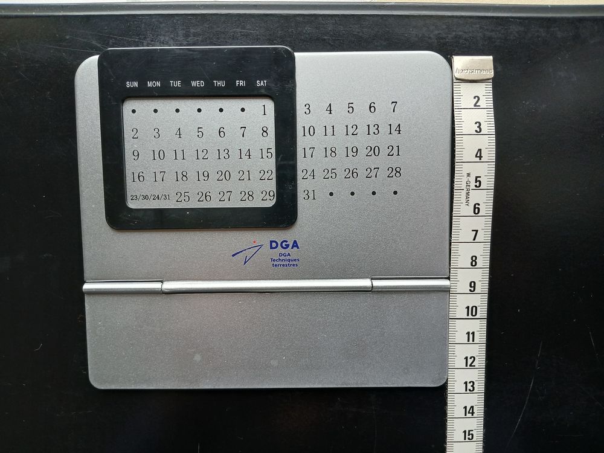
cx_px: 302
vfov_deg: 53.1
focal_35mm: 26
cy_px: 226
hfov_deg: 67.3
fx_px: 454
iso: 64
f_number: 1.8
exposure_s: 1/50
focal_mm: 3.98
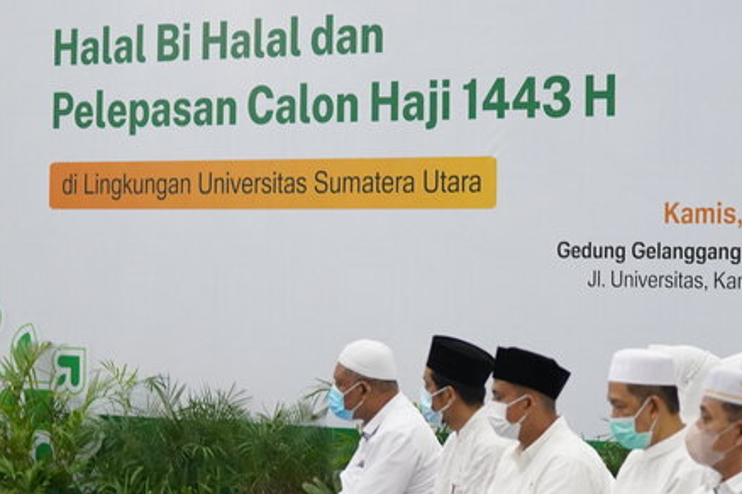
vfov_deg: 9.0
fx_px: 3133
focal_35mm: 152
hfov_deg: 13.5
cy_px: 317
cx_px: 379
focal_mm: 70
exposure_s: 1/160
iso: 5000
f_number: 2.8
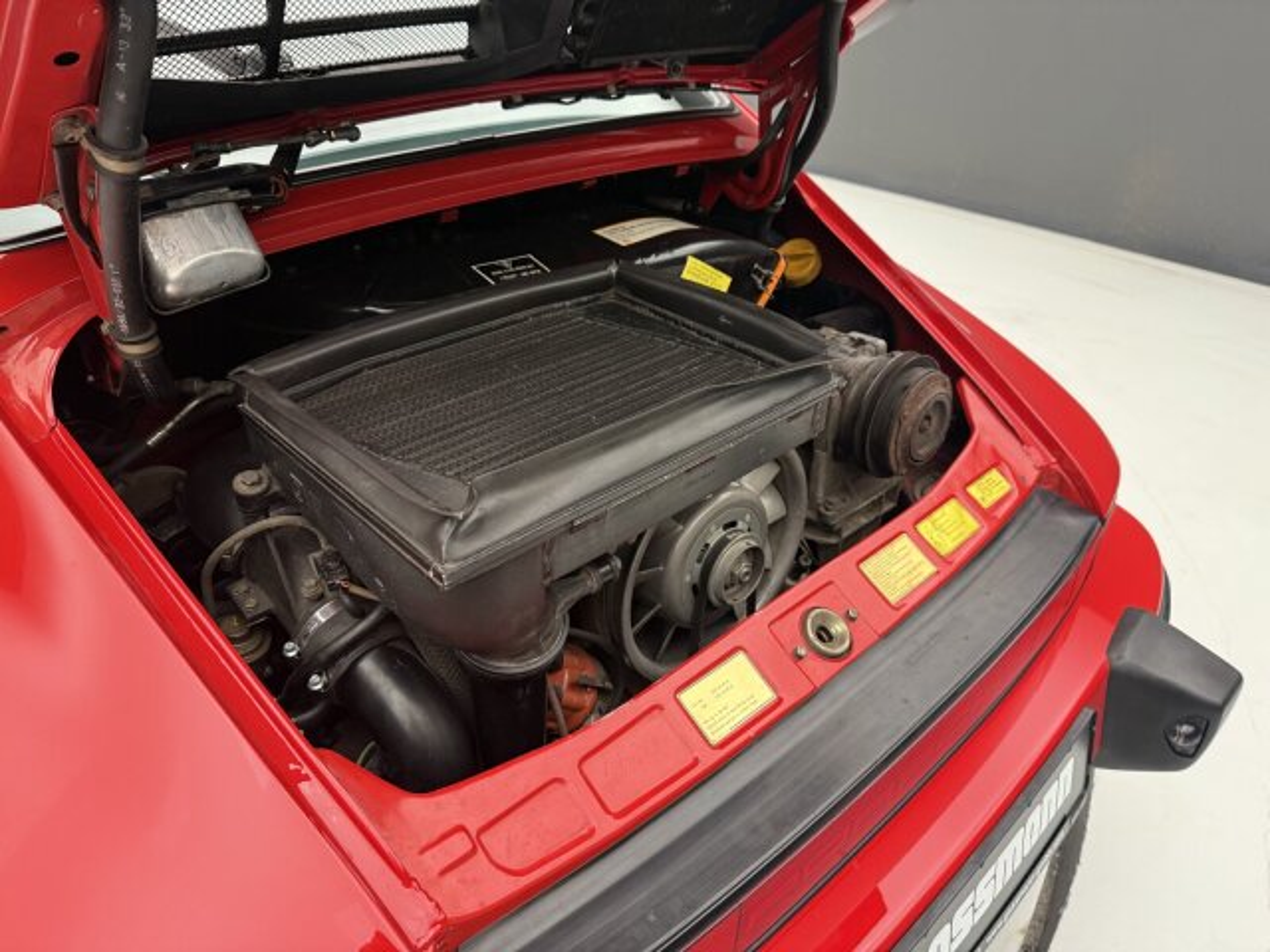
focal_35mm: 24
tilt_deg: -32.0
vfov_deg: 56.8
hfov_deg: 71.6
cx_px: 635
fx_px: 881
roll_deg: -1.7
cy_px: 476
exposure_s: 1/49
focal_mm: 6.76
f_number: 1.78
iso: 250
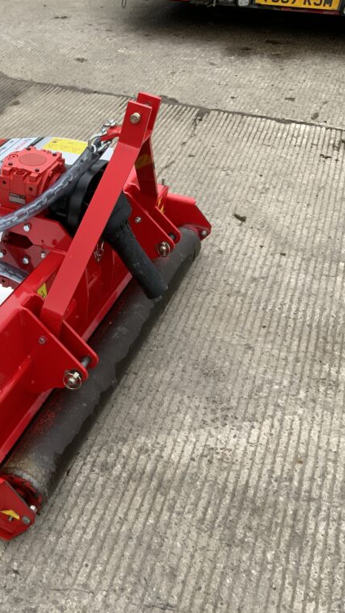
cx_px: -2
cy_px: 311
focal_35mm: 43
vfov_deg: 47.4
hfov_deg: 26.2
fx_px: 699
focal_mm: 3
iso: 16
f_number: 1.8
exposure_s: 1/829
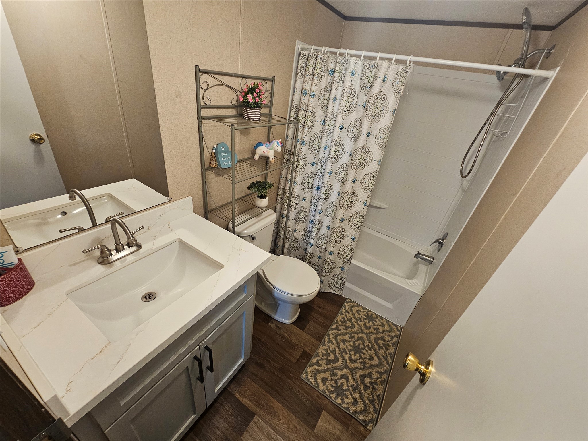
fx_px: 221
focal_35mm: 13
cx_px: 294
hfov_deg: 106.2
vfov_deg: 89.9
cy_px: 220
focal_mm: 2.2
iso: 320
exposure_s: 1/30
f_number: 2.2
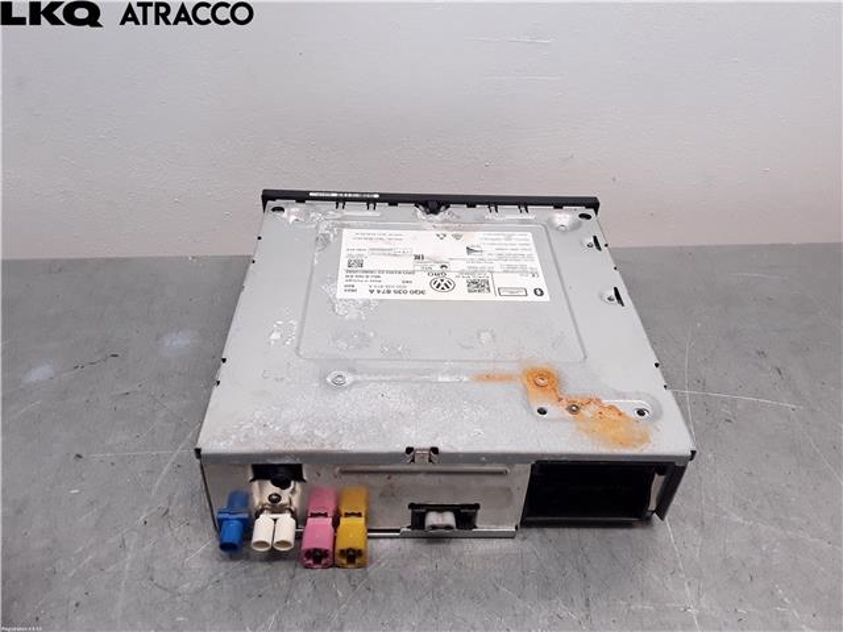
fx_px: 682
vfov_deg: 49.7
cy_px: 316
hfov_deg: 63.4
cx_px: 422
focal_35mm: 28
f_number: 1.9
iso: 100
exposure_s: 1/182
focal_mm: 2.91
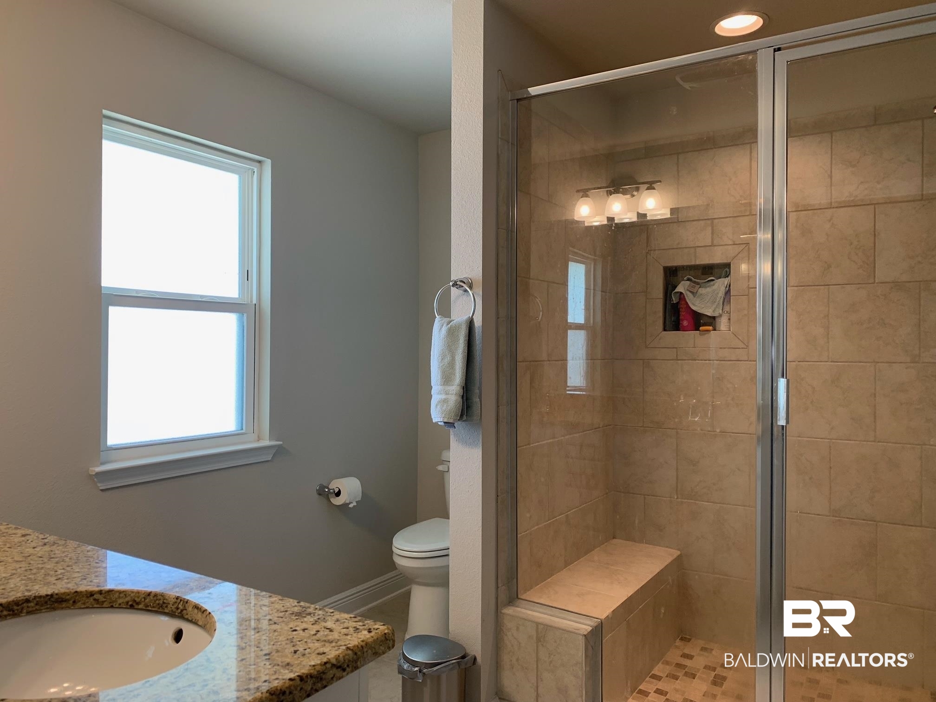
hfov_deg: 67.3
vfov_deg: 53.1
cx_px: 468
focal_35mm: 26
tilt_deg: -0.2
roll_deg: -0.6
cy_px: 351
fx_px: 703
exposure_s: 1/60
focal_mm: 4.25
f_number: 1.8
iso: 64
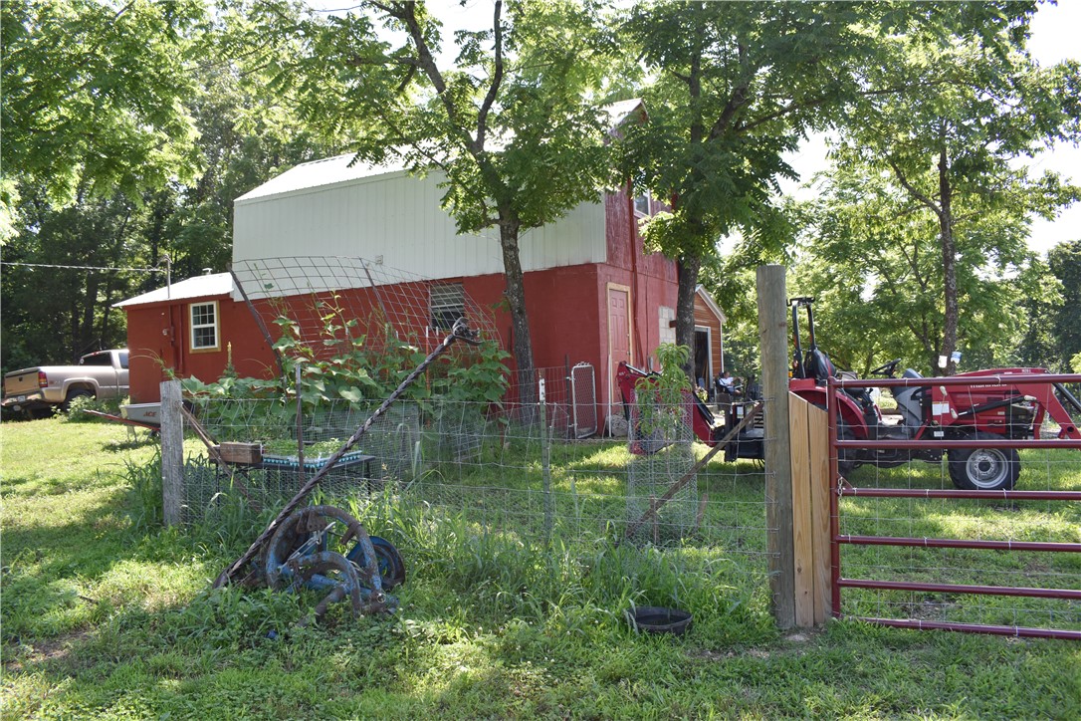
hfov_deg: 67.4
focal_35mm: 27
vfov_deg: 47.9
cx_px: 540
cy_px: 360
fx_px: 811
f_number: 7.1
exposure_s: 1/250
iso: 200
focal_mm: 18
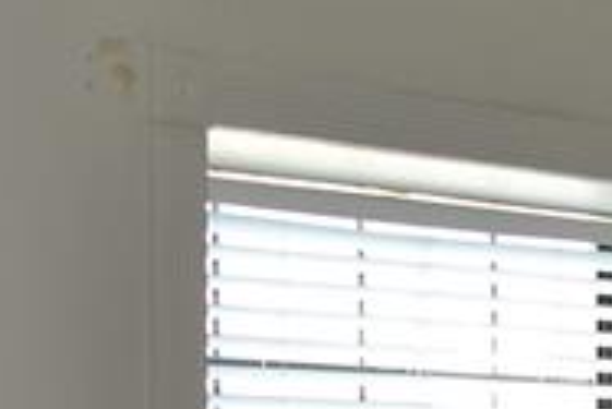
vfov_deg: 8.0
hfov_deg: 12.0
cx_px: 877
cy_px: 844
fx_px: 2790
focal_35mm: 164
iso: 400
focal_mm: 20
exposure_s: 1/100
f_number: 4
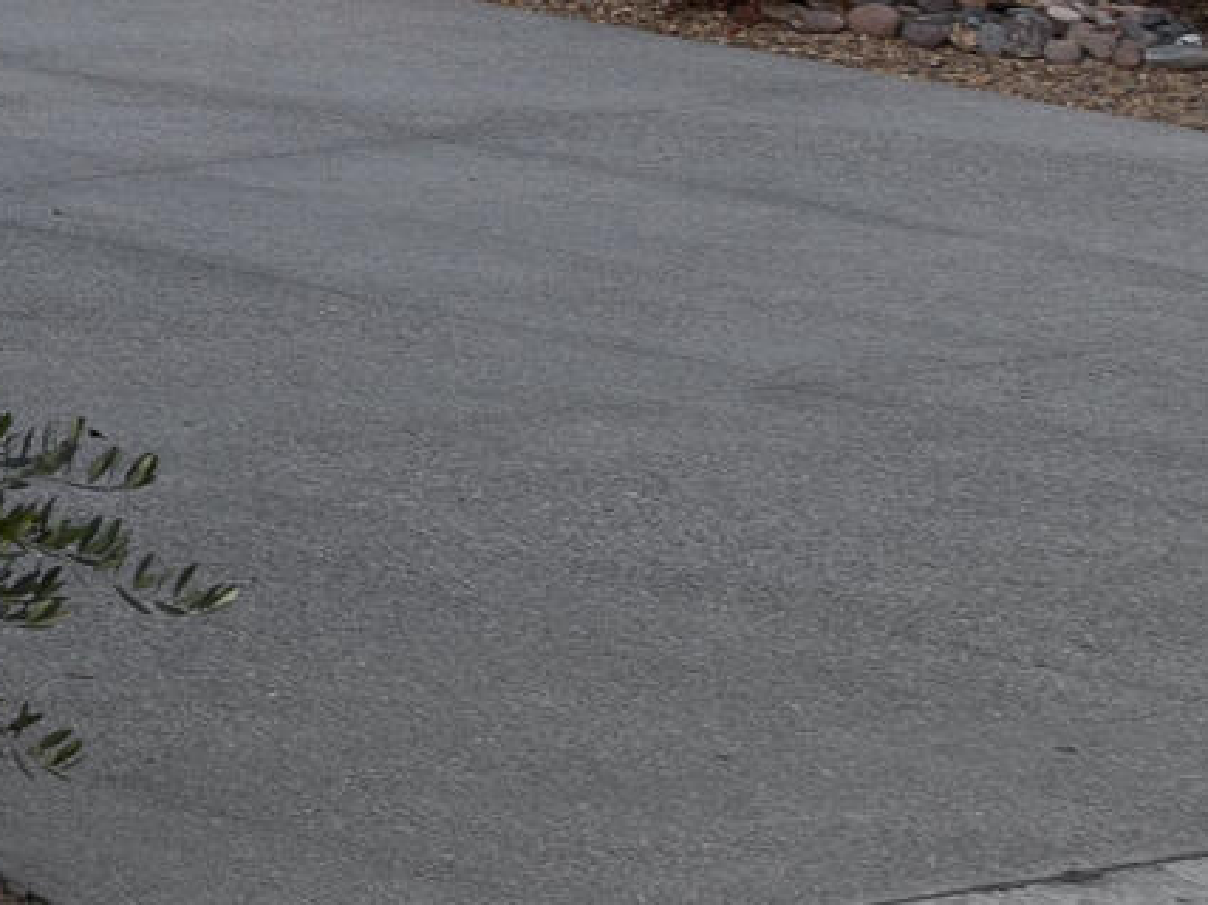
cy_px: -68
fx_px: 3768
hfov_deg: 11.1
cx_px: -2453
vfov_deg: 13.4
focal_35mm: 108
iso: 125
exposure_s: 1
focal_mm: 16
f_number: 10
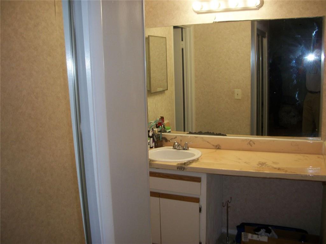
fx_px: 330
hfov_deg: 52.6
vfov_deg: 40.7
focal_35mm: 35
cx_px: 163
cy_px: 122
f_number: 3.1
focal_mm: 6.3
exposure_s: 1/40
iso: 80
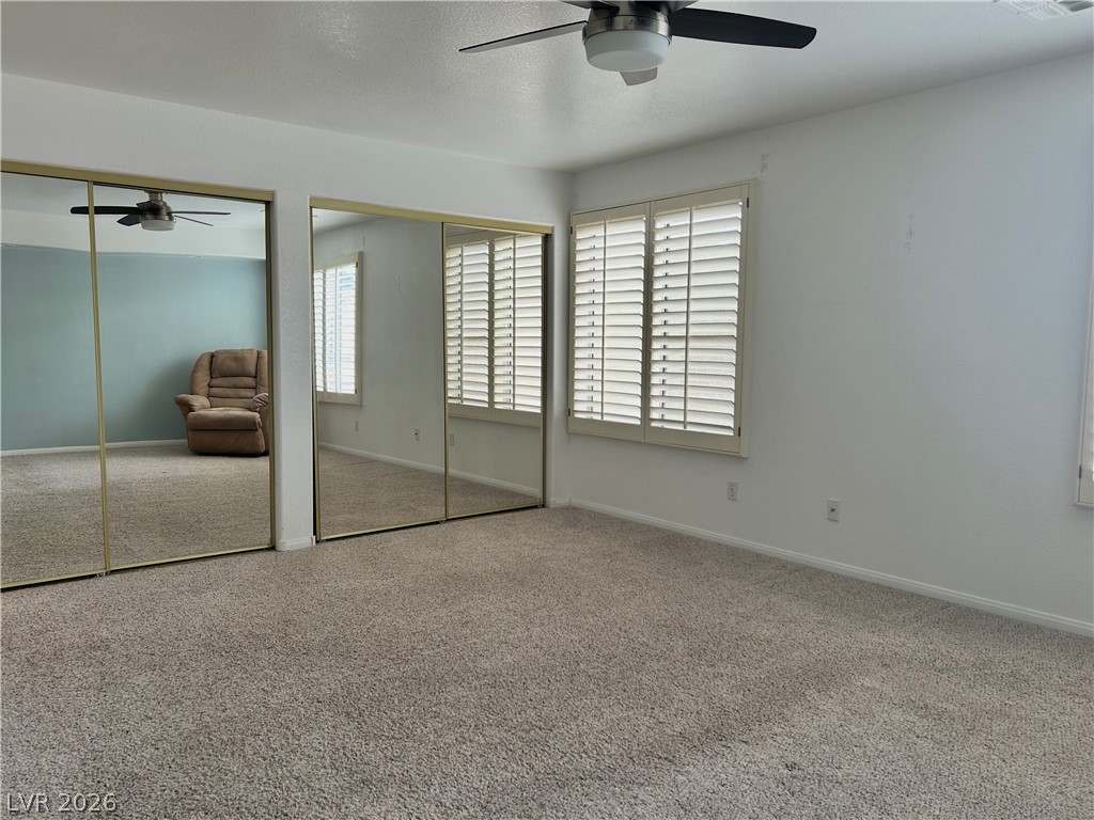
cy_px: 410
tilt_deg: -4.7
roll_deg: -0.2
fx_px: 822
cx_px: 547
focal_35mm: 26
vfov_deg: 53.1
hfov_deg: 67.3
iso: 50
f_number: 1.5
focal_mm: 5.7
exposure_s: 1/120
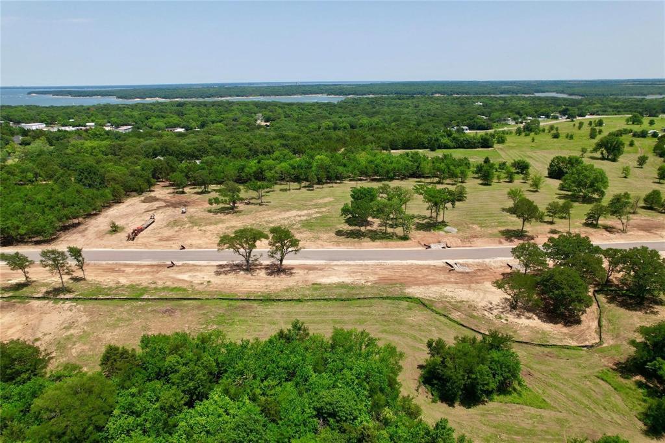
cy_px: 222
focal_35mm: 22
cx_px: 332
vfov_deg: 57.2
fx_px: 406
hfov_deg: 78.6
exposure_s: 1/60
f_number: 2.8
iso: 100
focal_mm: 8.38
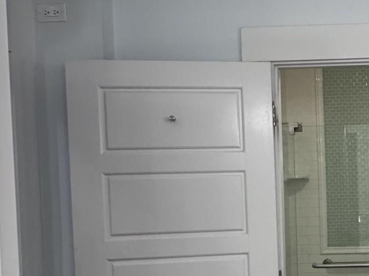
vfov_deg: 28.2
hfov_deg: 32.7
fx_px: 544
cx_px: 410
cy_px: 205
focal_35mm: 51
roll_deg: +1.0
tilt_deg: -2.6
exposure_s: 1/120
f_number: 2.2
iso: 320
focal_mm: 2.22
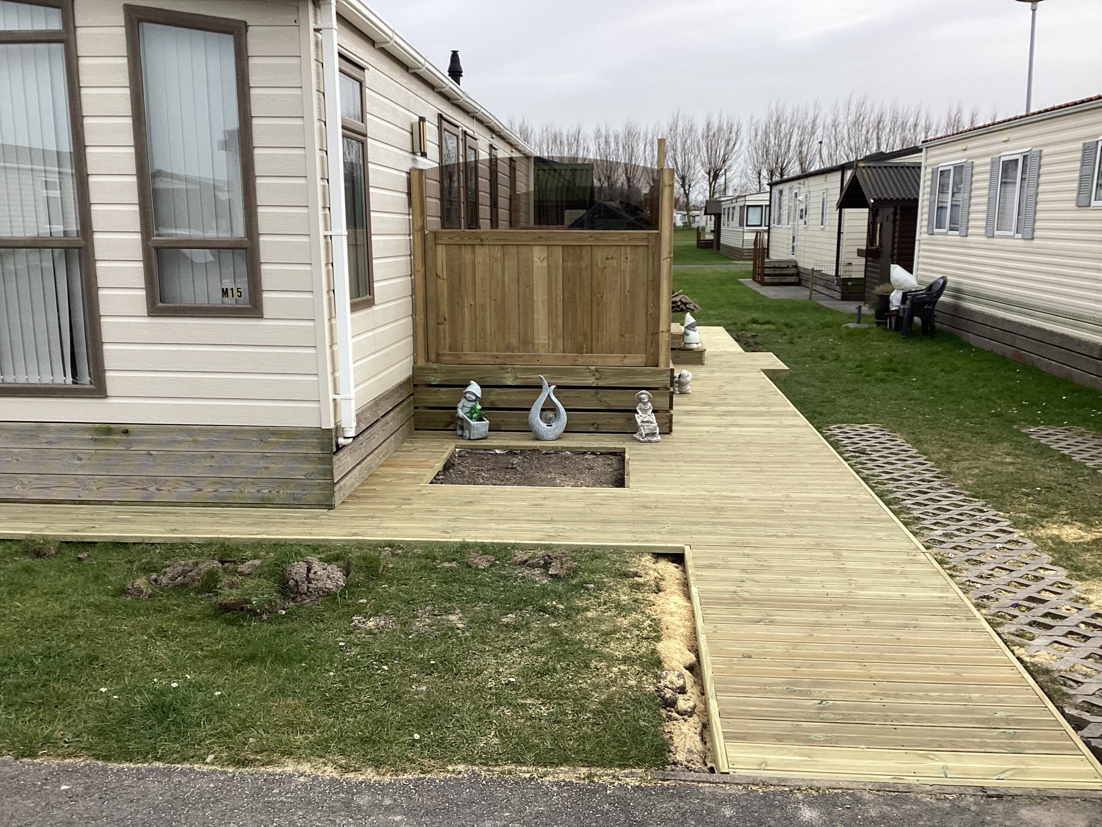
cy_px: 414
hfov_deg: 58.4
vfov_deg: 45.4
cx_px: 551
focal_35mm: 31
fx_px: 987
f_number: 2.4
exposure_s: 1/617
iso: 25
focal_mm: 3.3
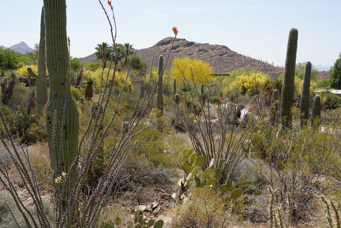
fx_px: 351
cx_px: 168
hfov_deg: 51.9
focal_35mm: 37
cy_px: 115
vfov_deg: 36.0
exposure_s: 1/100
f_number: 13
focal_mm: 36
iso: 100
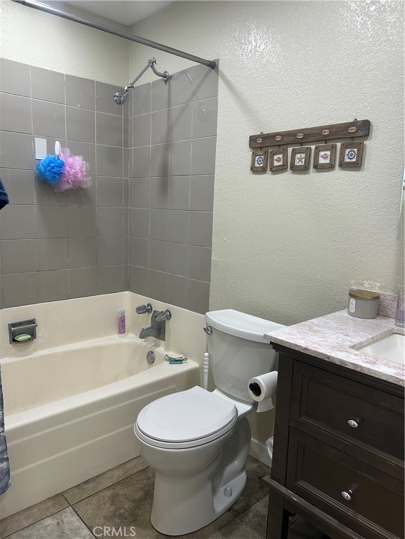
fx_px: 406
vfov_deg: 67.3
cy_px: 270
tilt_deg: -9.0
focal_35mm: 26
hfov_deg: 53.1
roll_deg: -1.5
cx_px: 202
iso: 80
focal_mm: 5.7
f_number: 1.5
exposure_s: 1/120
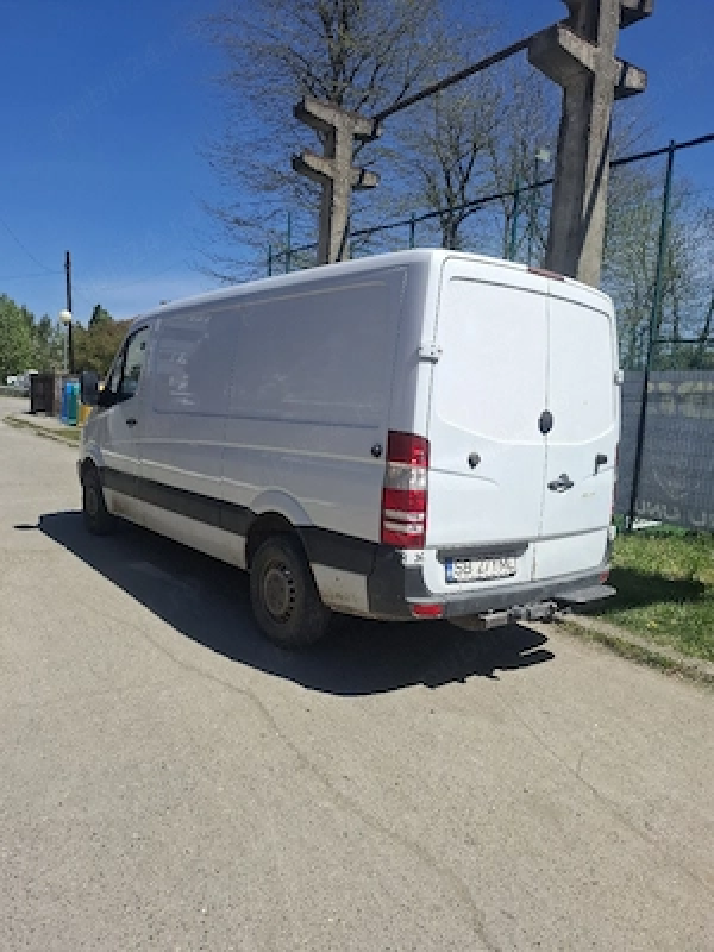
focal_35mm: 23
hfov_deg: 58.9
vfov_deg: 73.9
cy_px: 476
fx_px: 633
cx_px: 357
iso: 50
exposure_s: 1/2500
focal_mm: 5.54
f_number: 1.8
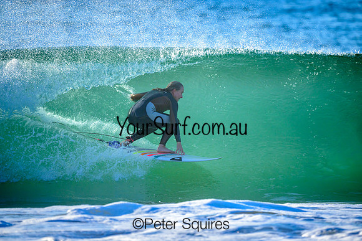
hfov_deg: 2.6
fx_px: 8046
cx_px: 181
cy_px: 120
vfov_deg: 1.7
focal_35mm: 800
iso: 500
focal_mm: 800
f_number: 6.3
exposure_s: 1/2000
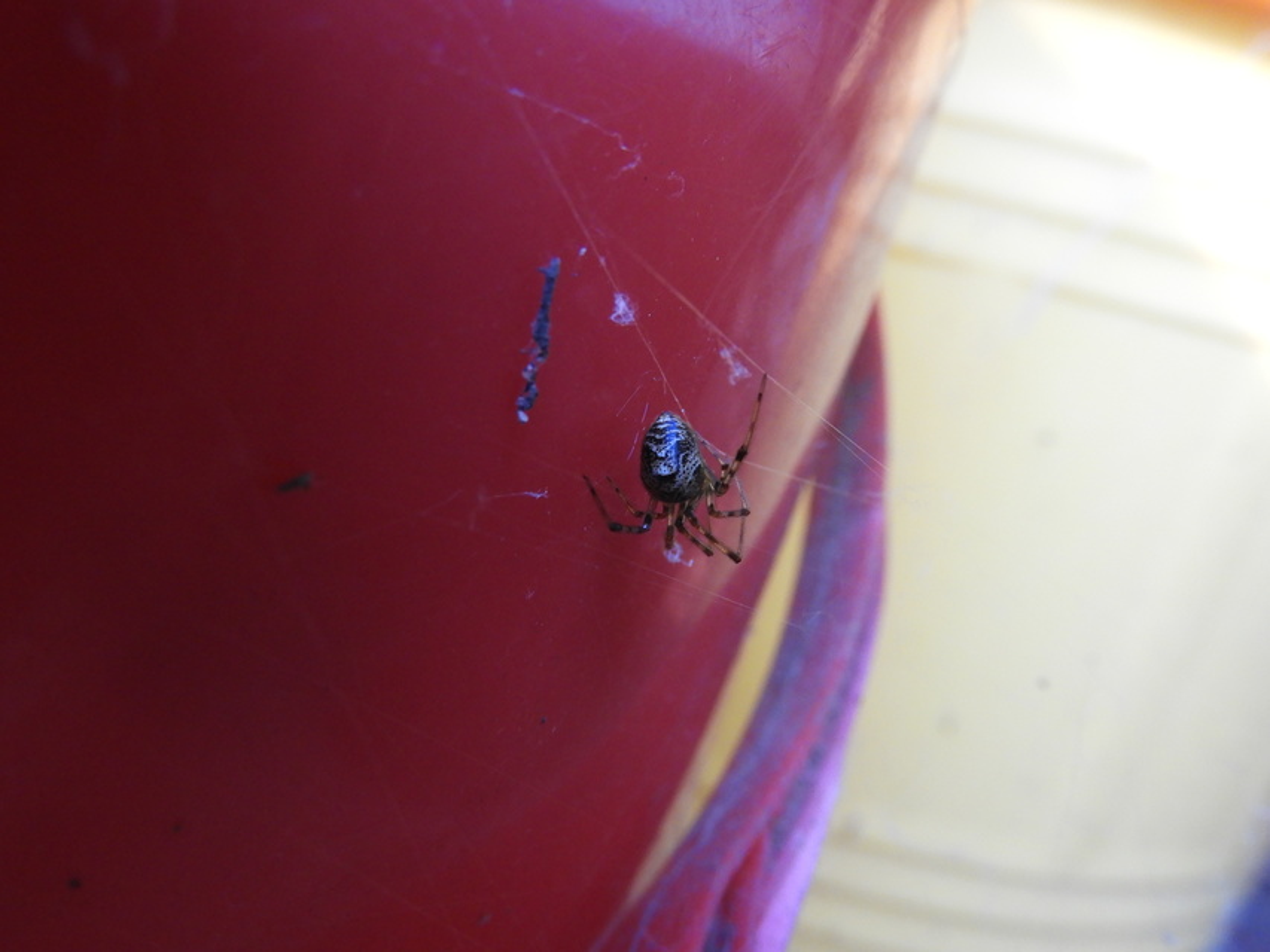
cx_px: 635
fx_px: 1101
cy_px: 476
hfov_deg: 60.0
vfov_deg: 46.8
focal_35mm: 30
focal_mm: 5.4
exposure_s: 1/25
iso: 400
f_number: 3.5
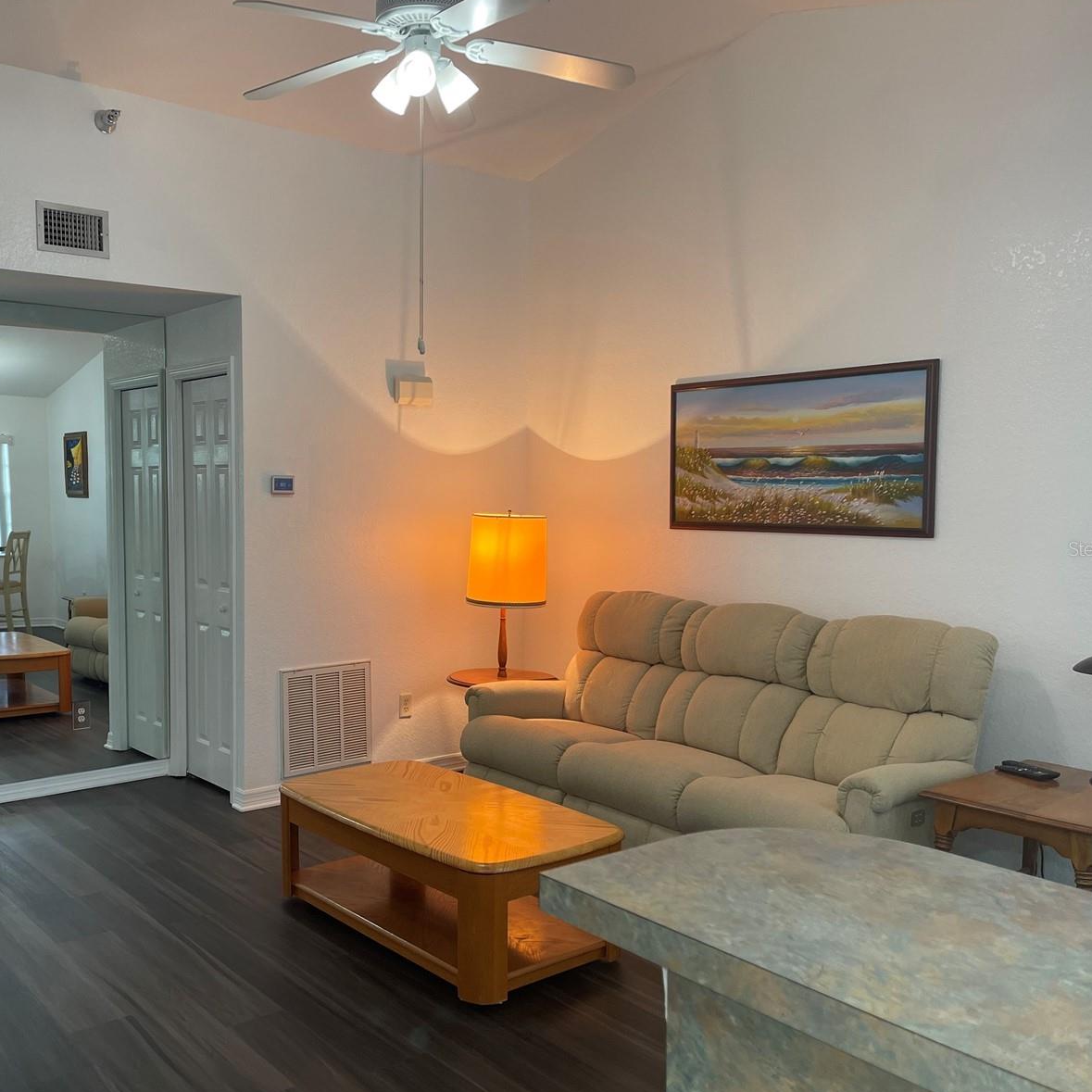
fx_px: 1071
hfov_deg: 53.5
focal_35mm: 30
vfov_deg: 54.0
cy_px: 548
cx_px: 415
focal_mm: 5.1
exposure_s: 1/120
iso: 125
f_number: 1.6
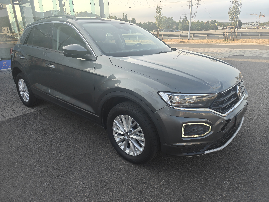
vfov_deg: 58.9
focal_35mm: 23
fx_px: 179
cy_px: 101
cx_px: 134
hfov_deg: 73.9
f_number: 1.6
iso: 50
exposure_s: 1/314
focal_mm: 6.06
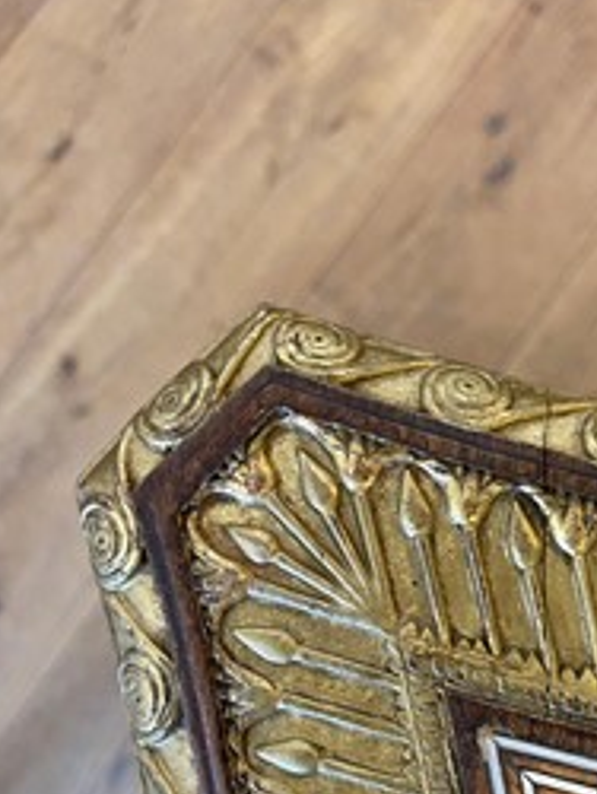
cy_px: 591
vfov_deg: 45.2
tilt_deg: -85.7
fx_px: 918
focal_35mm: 40
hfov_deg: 35.2
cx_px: 451
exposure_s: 1/50
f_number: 1.6
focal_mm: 5.1
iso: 100
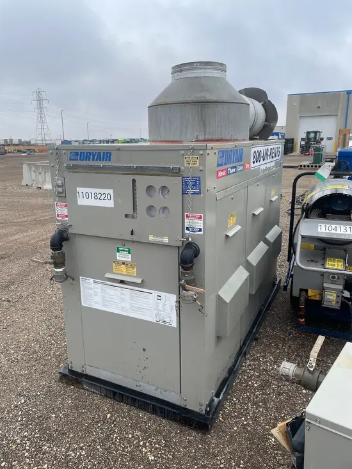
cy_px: 234
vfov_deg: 67.3
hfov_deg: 53.1
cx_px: 176
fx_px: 352
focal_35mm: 26
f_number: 1.6
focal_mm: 4.2
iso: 32
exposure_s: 1/662
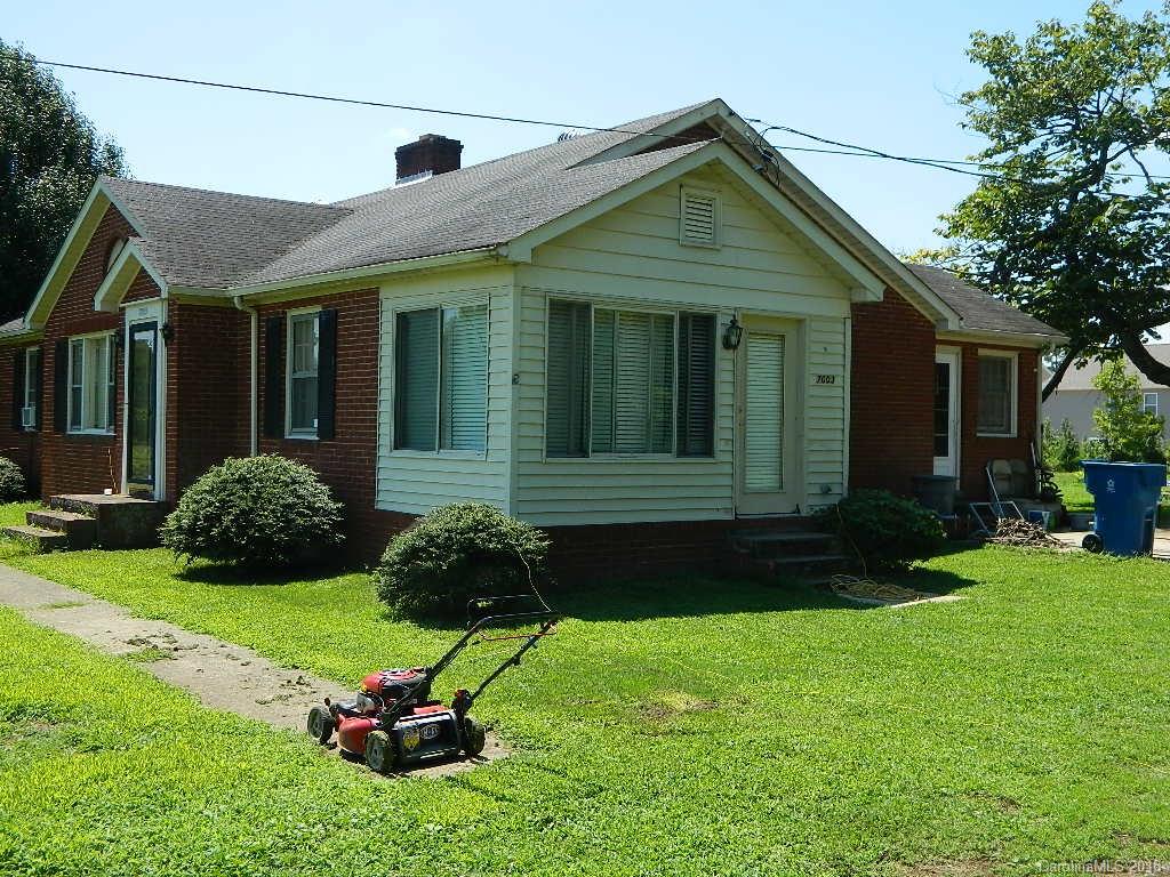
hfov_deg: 45.8
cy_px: 438
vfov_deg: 35.1
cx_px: 585
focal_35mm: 41
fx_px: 1386
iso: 80
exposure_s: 1/500
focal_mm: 7.3
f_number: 3.5
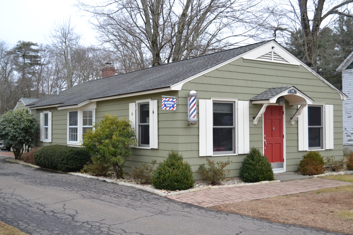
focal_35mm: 42
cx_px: 176
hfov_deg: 46.4
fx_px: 412
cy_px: 118
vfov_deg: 31.9
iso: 400
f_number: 5
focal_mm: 28
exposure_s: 1/100
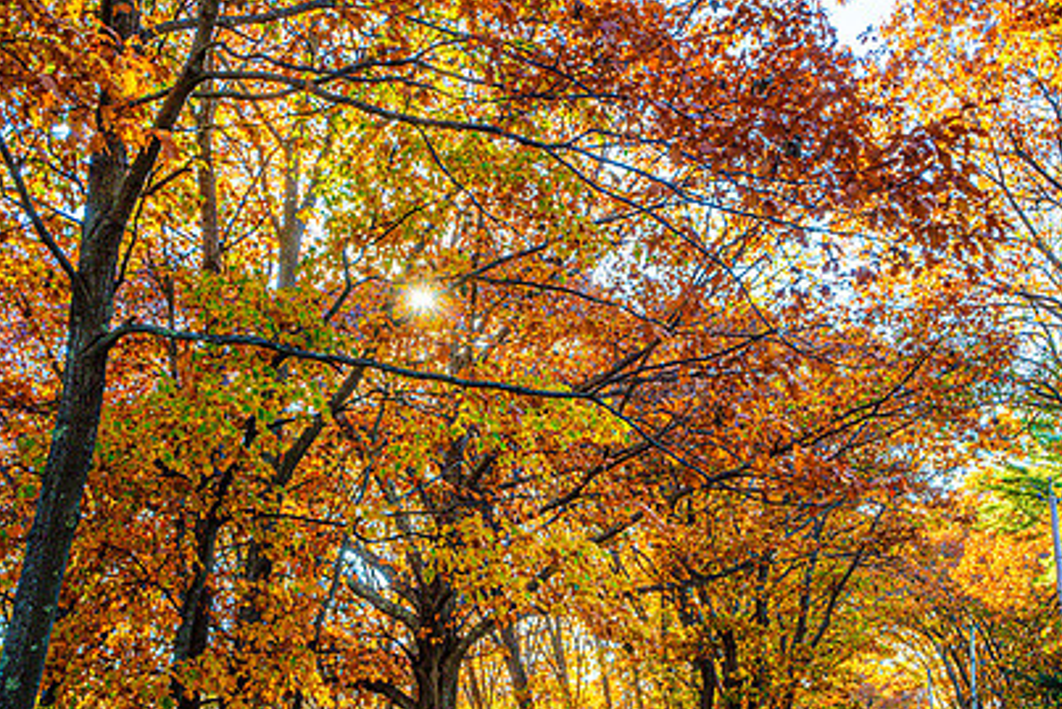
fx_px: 1357
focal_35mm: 46
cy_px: 436
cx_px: 698
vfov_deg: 29.2
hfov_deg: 42.2
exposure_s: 1/80
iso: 500
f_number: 13
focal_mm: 32
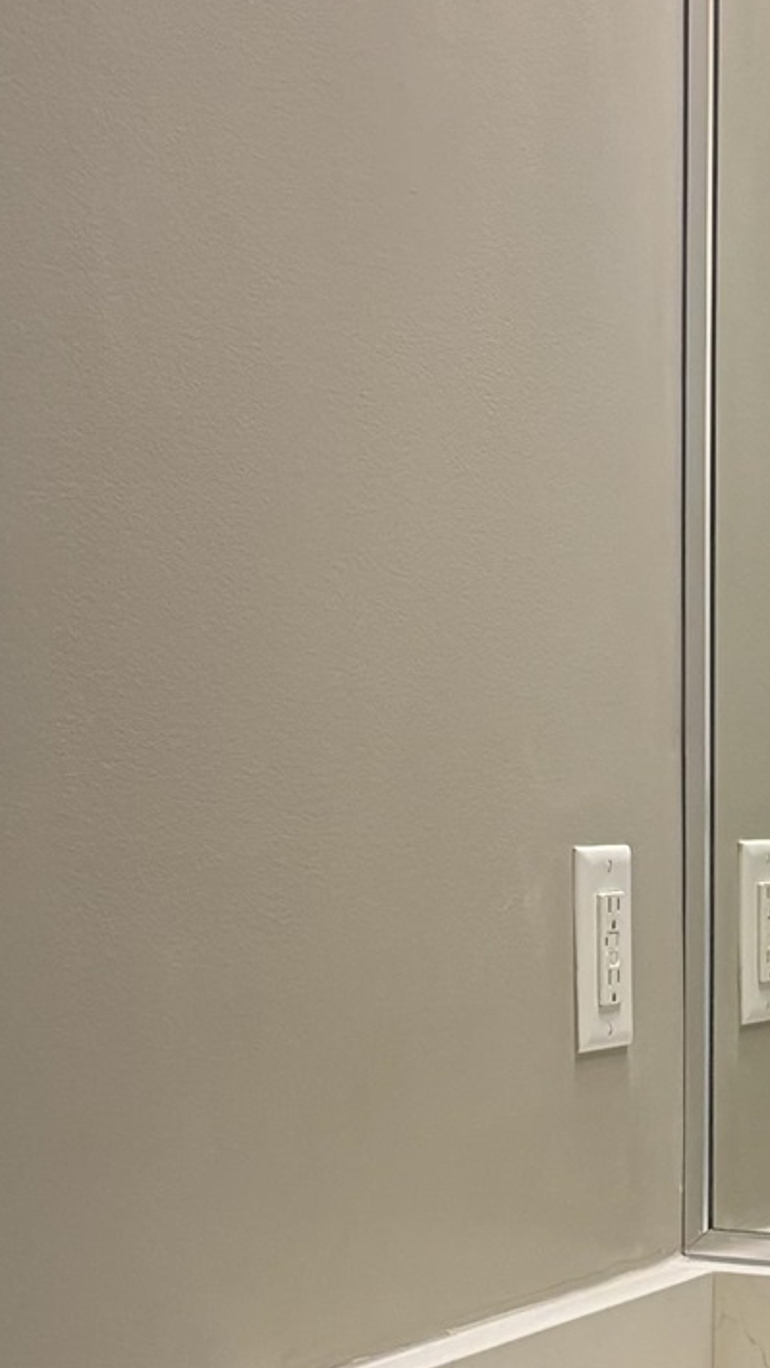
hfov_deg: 12.3
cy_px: 1335
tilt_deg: -10.6
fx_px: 3338
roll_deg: -3.3
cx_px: 1256
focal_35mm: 92
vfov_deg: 22.4
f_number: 1.6
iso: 160
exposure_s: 1/60
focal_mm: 5.96
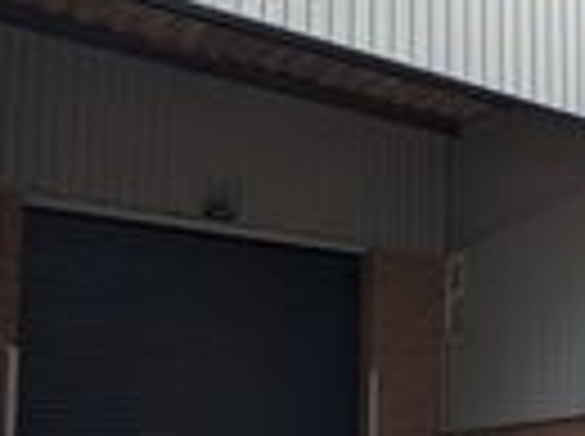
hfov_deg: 28.7
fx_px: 624
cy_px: 418
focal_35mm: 37
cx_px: 896
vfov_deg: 35.5
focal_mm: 2.23
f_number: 1.95
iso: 40
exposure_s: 1/2457
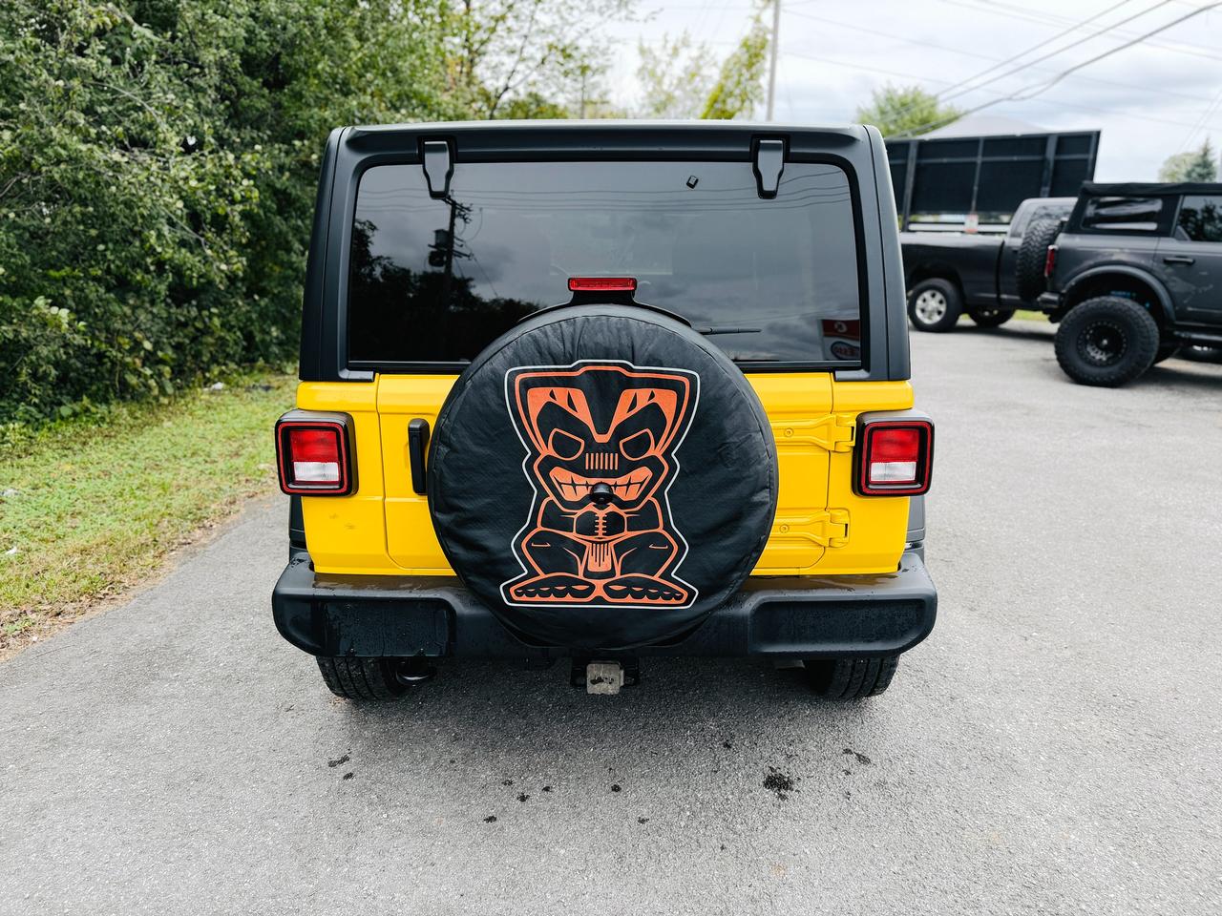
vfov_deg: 56.8
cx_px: 611
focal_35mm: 24
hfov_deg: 71.6
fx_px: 847
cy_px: 458
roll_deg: -1.7
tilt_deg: -14.2
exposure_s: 1/765
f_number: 1.78
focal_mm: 6.76
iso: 100
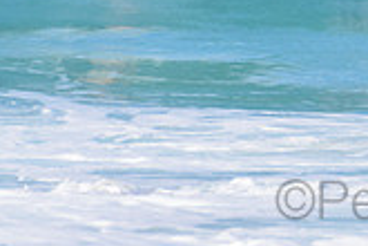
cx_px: 448
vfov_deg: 0.5
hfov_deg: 0.8
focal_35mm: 2630
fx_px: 26882
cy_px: -171
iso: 400
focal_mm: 500
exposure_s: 1/2000
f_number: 5.6
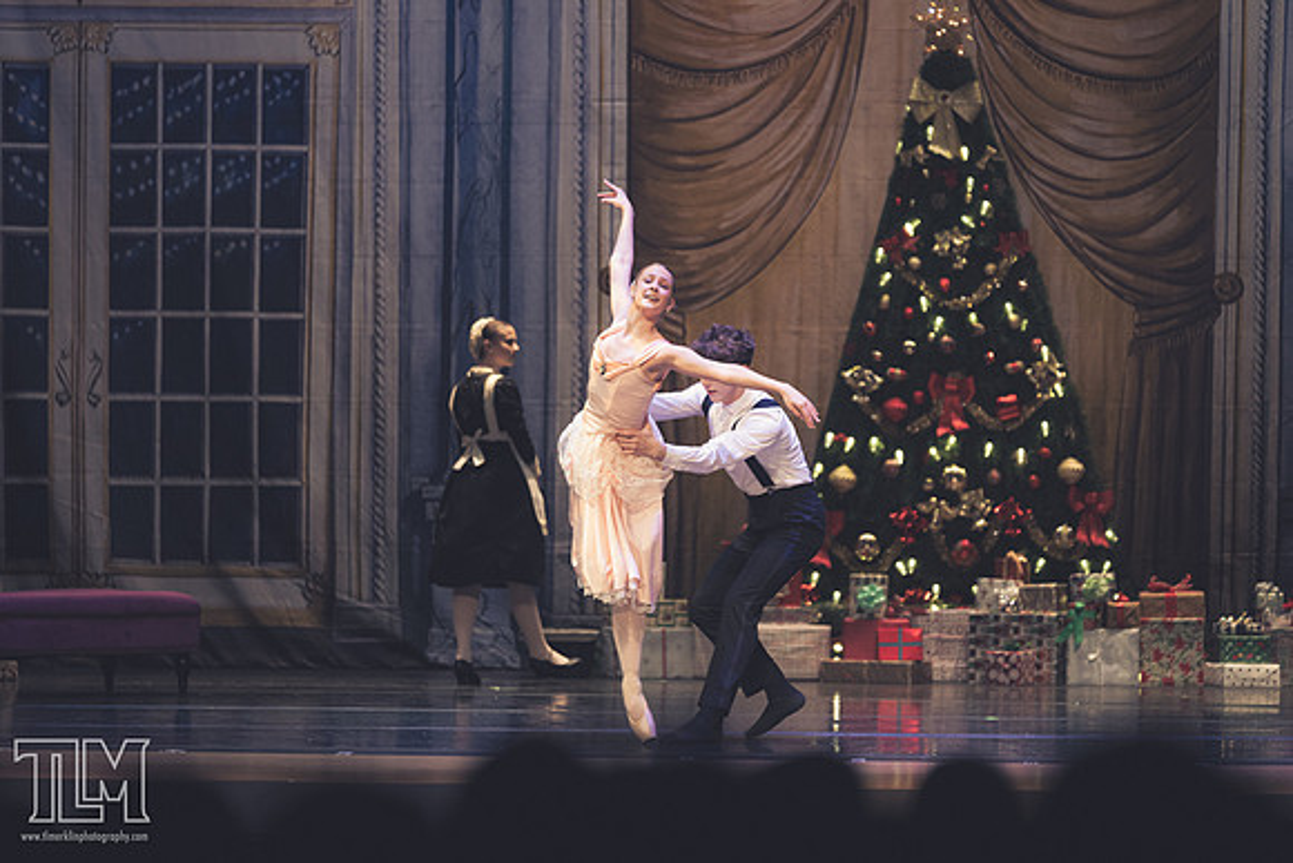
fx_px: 7185
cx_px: 646
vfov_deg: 6.9
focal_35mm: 200
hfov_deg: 10.3
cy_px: 432
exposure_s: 1/320
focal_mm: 200
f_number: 2.8
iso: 900
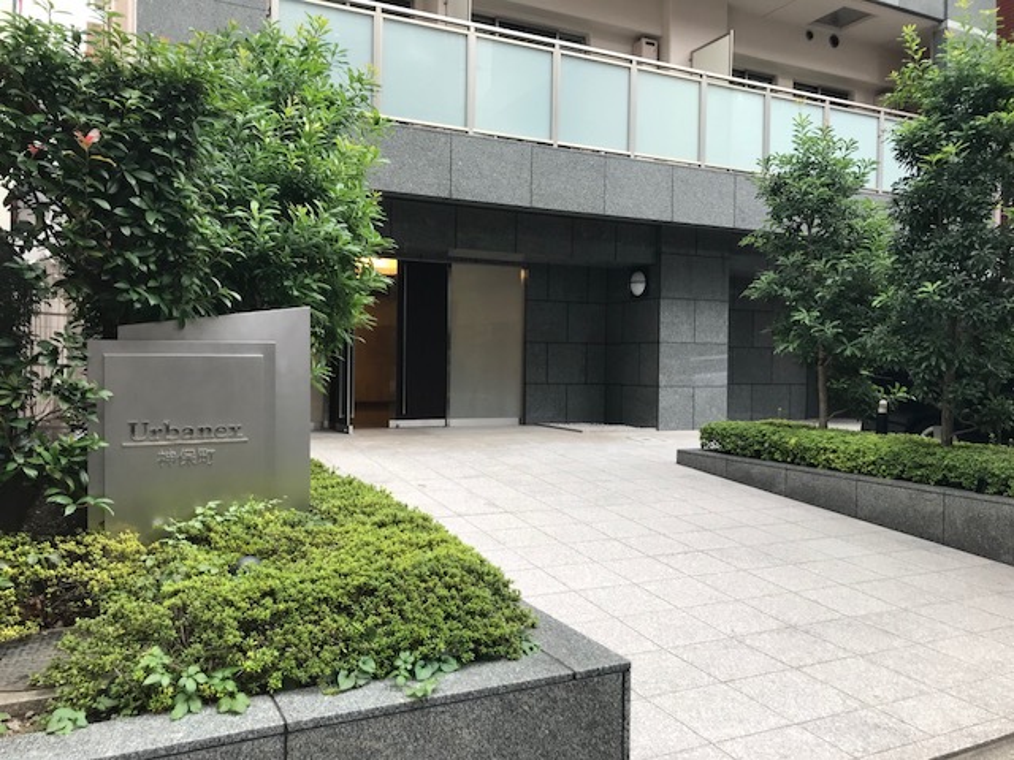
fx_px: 820
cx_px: 507
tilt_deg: -1.6
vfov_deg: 49.7
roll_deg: -0.9
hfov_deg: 63.4
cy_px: 380
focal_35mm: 28
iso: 25
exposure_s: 1/120
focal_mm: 3.99
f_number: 1.8
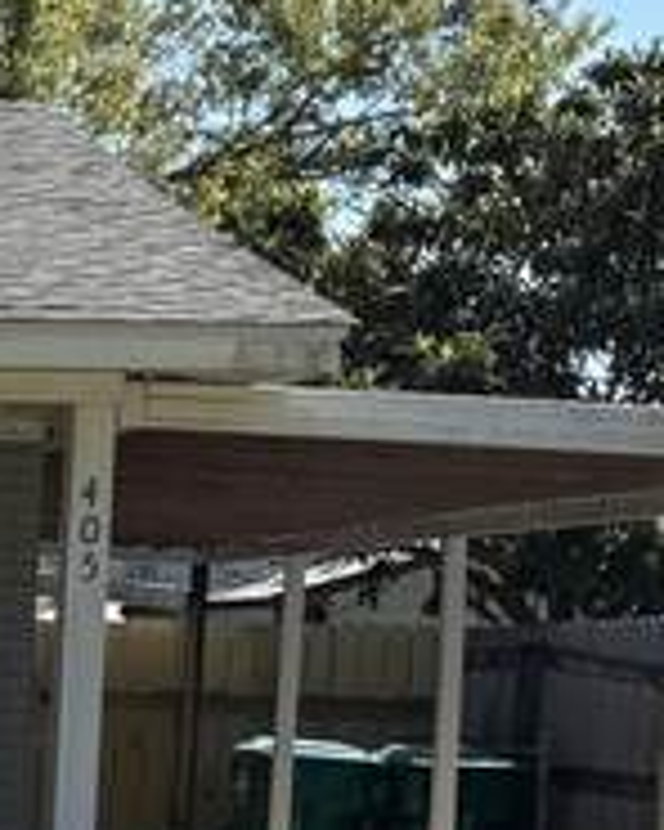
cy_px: 965
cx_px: -1166
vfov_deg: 11.7
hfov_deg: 8.4
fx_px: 3979
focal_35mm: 162
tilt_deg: -4.3
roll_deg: -1.4
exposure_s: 1/3425
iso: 80
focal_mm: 6.76
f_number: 1.78
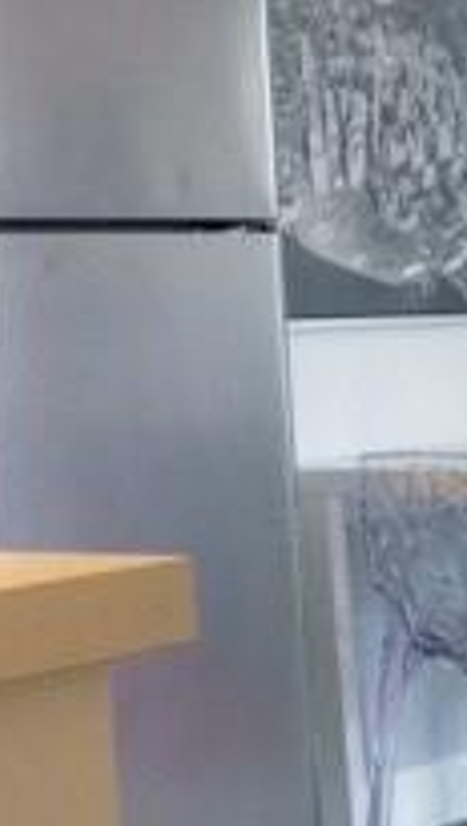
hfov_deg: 10.7
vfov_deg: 19.1
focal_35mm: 112
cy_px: 314
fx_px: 2454
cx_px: -85
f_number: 2.4
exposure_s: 1/20
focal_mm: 4.12
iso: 160
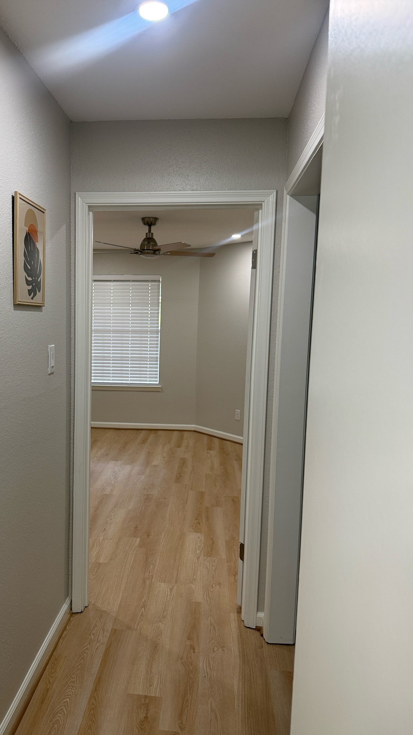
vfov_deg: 69.8
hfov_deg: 42.5
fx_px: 525
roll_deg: -1.8
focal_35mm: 27
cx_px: 147
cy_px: 374
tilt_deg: -6.4
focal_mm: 6.76
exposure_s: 1/120
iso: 125
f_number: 1.78
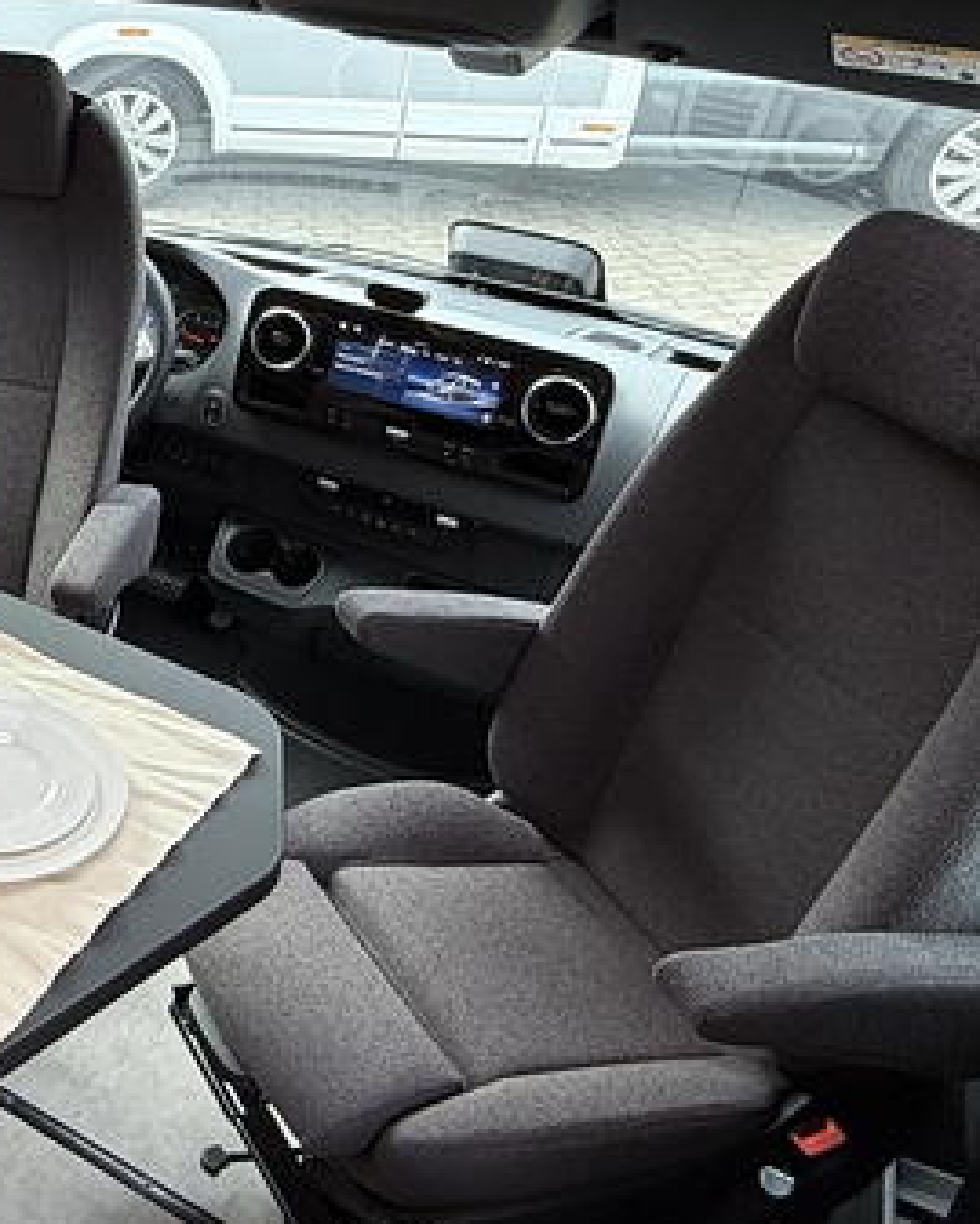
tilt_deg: -29.9
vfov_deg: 44.4
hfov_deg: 31.6
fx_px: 1486
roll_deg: +2.5
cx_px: -138
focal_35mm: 41
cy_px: 466
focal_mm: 2.22
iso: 64
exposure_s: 1/116
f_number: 2.2
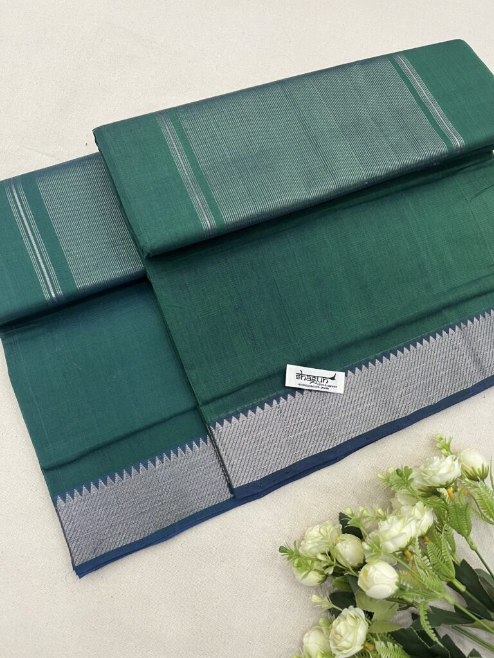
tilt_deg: -73.9
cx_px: 247
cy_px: 329
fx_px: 495
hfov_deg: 53.1
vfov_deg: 67.3
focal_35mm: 26
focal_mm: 5.1
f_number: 1.6
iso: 80
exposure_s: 1/50
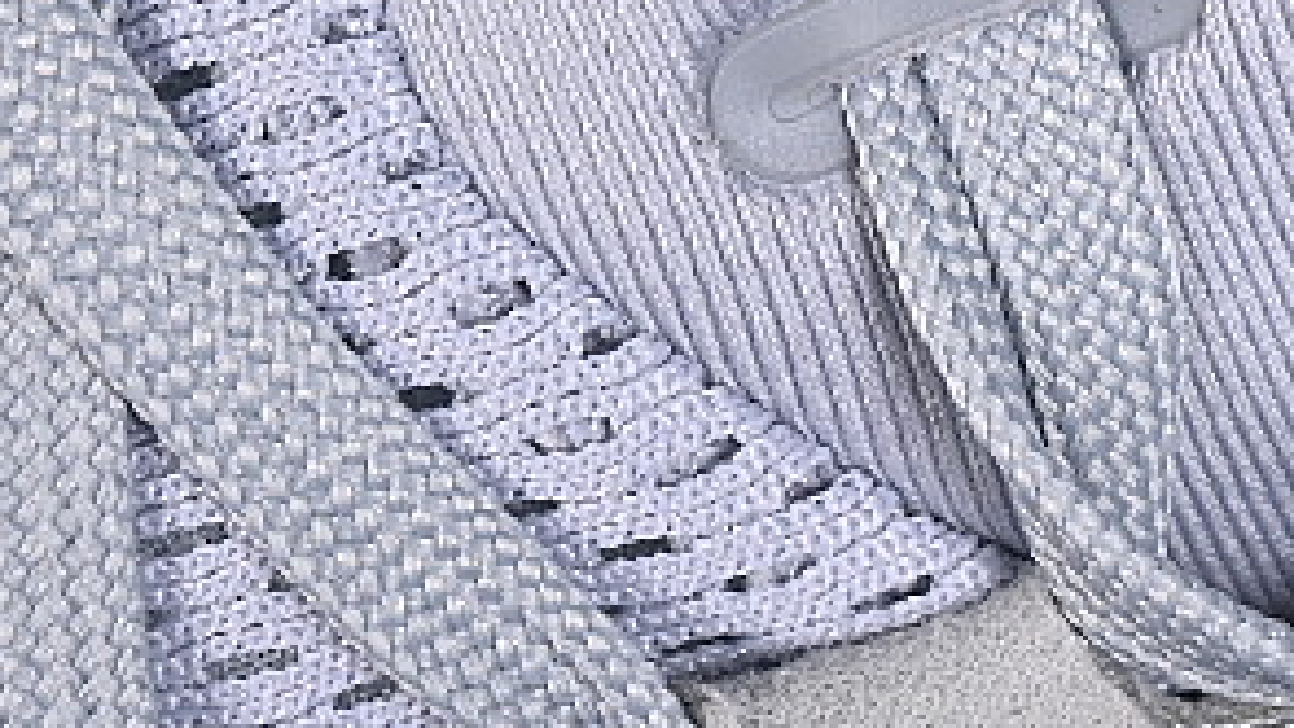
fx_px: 9883
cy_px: -417
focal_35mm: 288
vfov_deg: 4.2
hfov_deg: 7.5
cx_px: 1355
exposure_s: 1/80
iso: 160
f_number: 7.1
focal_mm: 50
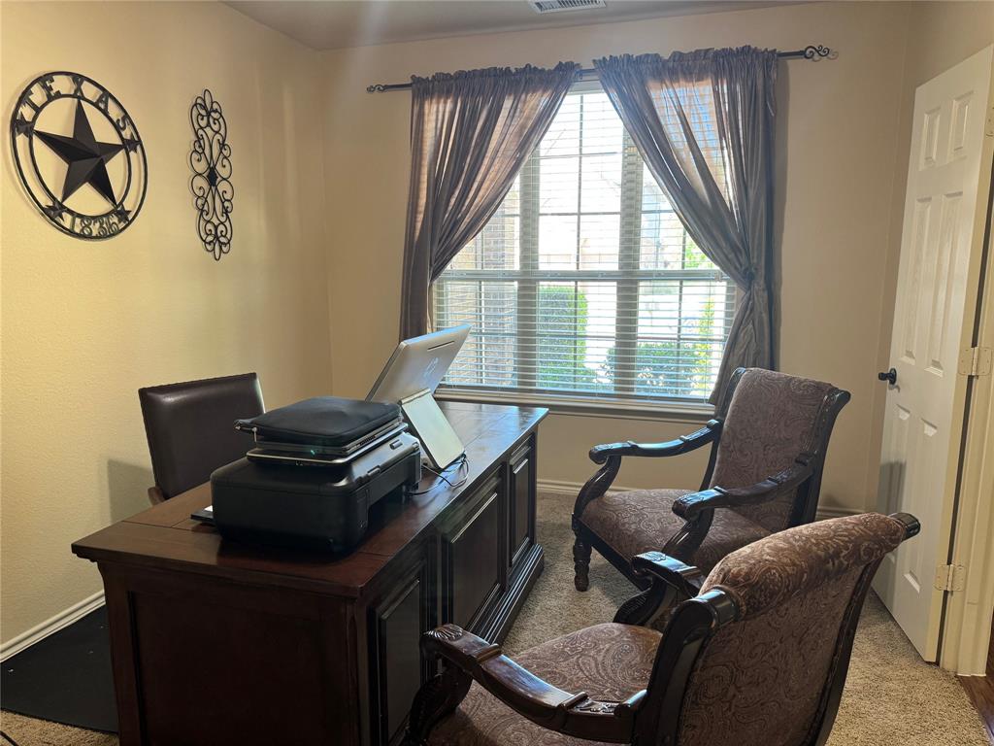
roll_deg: -0.5
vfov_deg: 56.8
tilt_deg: -10.2
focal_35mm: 24
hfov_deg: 71.6
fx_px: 689
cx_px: 497
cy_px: 373
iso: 160
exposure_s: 1/60
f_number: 1.78
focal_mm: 6.76
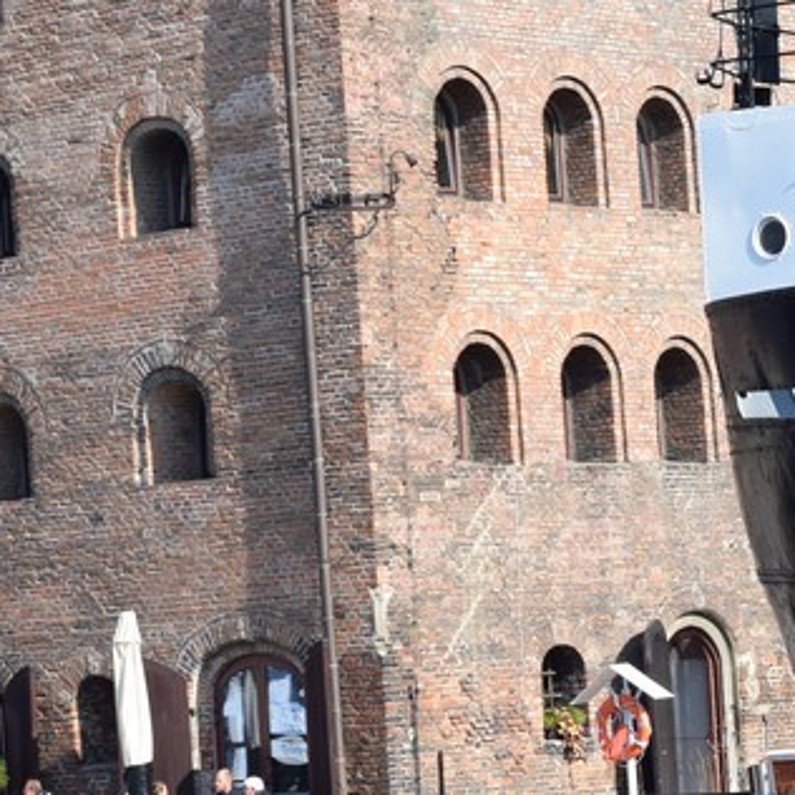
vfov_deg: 11.0
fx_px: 4119
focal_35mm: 159
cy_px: 239
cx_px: 176
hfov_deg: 11.0
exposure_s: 1/250
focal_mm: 35
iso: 200
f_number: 8
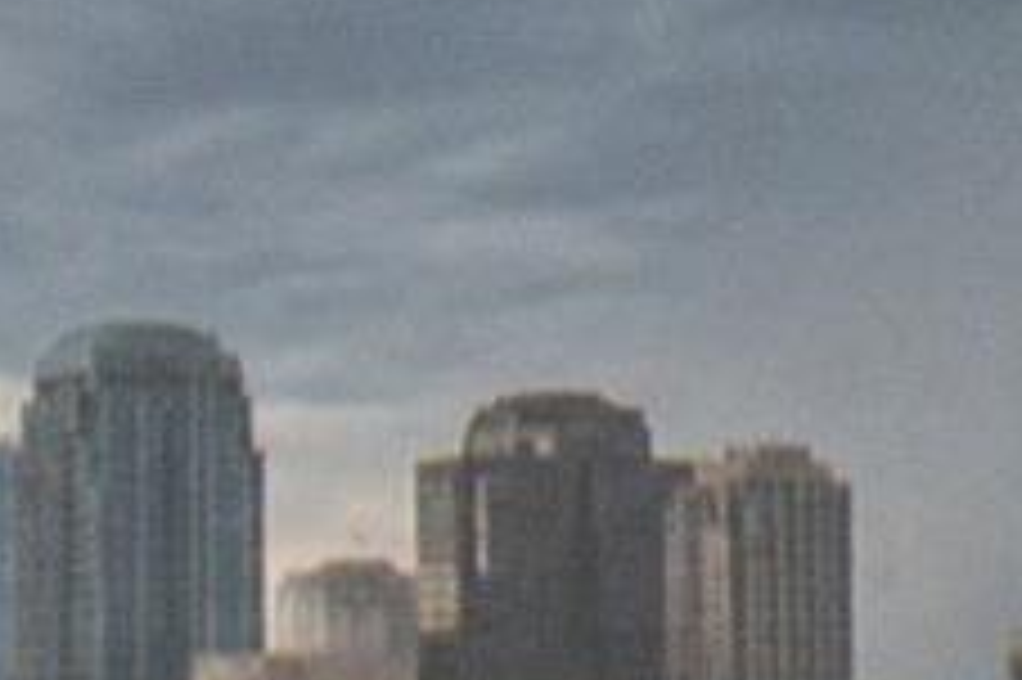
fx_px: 4369
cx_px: 725
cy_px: 275
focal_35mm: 154
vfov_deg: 8.9
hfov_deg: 13.3
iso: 400
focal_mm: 35
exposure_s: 1/800
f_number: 5.6
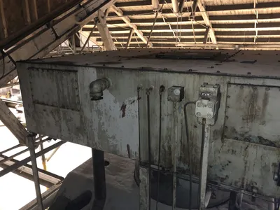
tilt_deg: -16.4
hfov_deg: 63.4
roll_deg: +0.8
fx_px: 226
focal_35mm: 28
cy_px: 105
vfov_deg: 49.7
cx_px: 140
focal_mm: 4
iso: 250
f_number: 1.8
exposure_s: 1/4
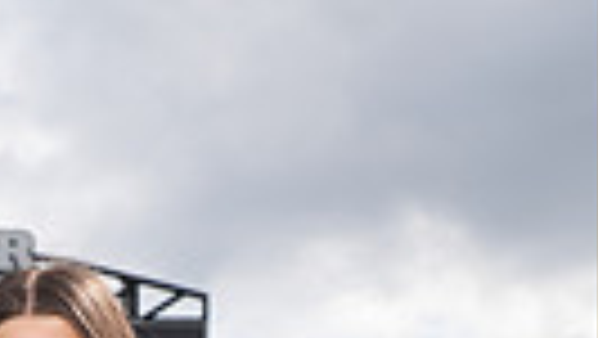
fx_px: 2697
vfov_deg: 6.6
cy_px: 973
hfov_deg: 12.5
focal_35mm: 170
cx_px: -27
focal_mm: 48
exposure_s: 1/400
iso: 125
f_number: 7.1
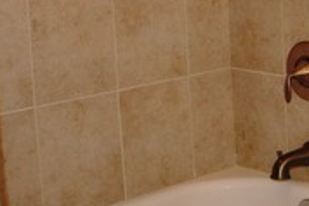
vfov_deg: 13.9
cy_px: -3
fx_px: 833
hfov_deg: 17.7
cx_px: 524
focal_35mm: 97
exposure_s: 1/50
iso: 800
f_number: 6.3
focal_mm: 18
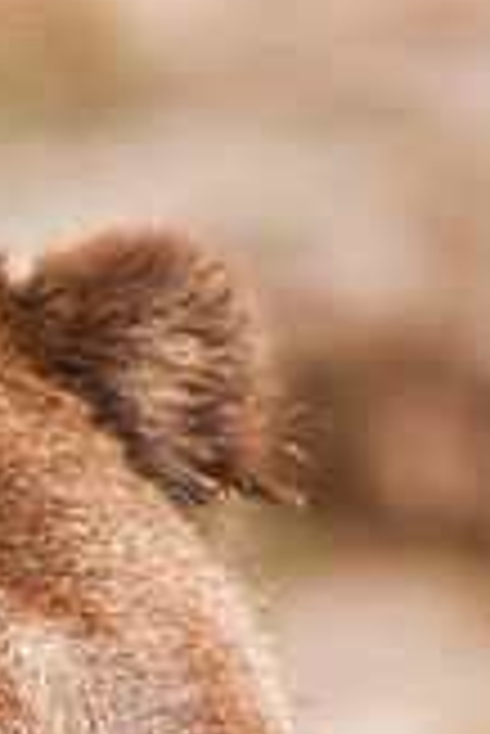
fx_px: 25281
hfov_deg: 1.1
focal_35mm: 1241
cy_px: 797
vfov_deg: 1.7
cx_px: -144
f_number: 2.8
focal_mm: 300
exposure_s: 1/1000
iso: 160
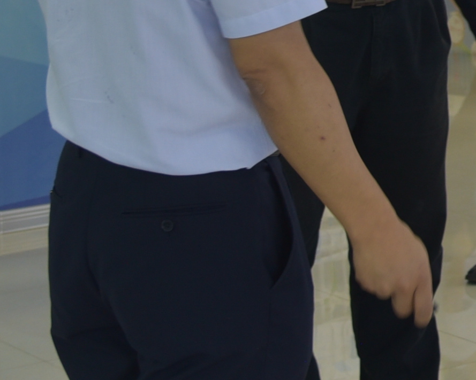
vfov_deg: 9.2
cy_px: -234
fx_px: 2282
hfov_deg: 11.0
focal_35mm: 162
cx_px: 918
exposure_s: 1/100
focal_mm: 34
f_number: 5
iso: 400
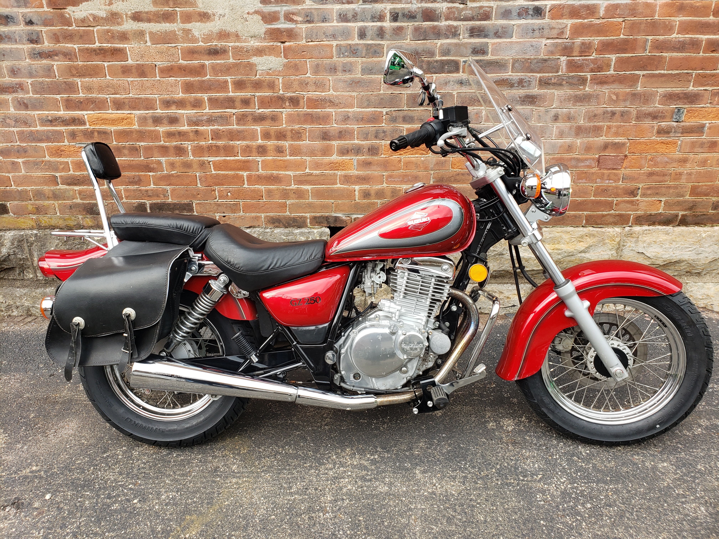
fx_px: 540
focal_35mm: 26
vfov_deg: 53.1
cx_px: 360
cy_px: 270
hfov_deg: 67.3
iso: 50
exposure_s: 1/103
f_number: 2.4
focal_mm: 4.3
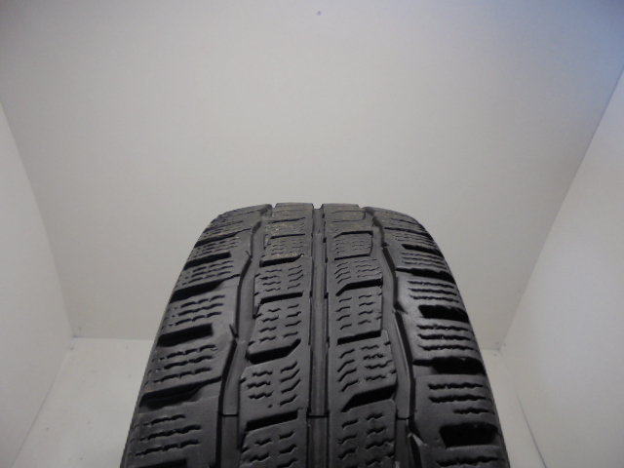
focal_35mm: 26
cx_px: 312
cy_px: 234
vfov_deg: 53.1
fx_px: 469
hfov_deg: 67.3
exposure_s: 1/30
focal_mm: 4.6
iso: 100
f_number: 3.5
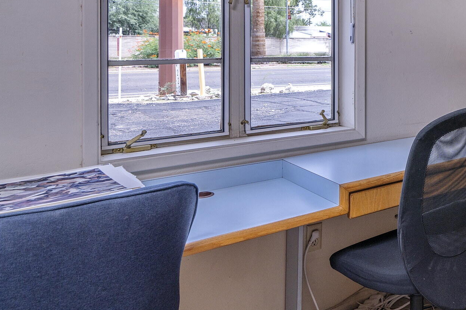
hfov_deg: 43.3
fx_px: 492
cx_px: 469
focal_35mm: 38
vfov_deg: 33.6
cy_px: 44
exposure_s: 1/160
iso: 200
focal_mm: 17
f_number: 7.1
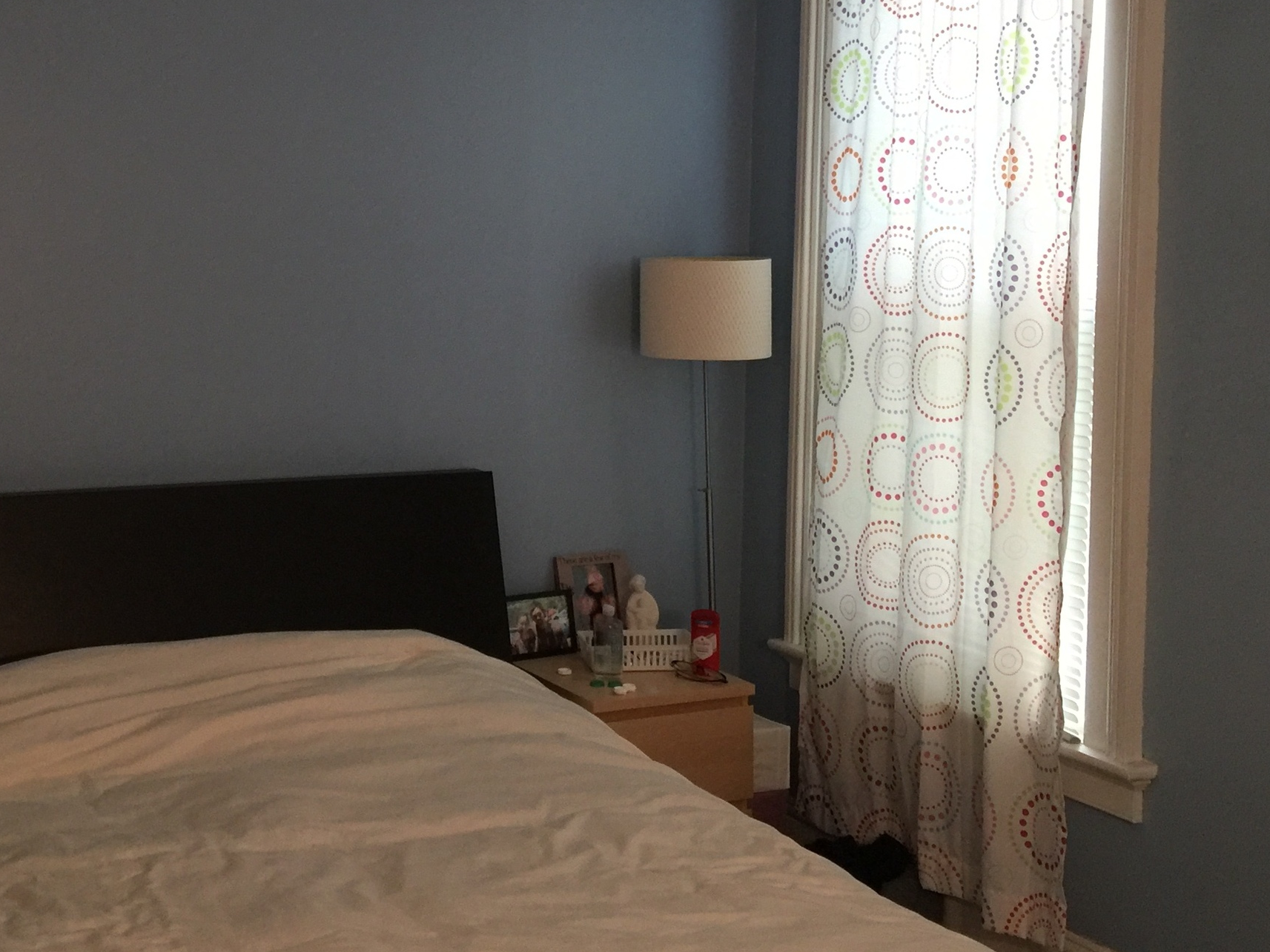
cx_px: 408
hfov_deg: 36.4
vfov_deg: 27.8
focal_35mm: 52
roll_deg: -0.8
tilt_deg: -1.8
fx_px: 1908
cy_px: 299
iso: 125
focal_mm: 4.15
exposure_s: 1/17
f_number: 2.2
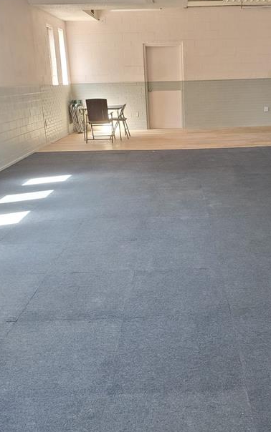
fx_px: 413
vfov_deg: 55.3
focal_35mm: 35
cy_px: 207
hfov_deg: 35.8
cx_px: 187
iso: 250
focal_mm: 4.3
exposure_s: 1/60
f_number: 2.4
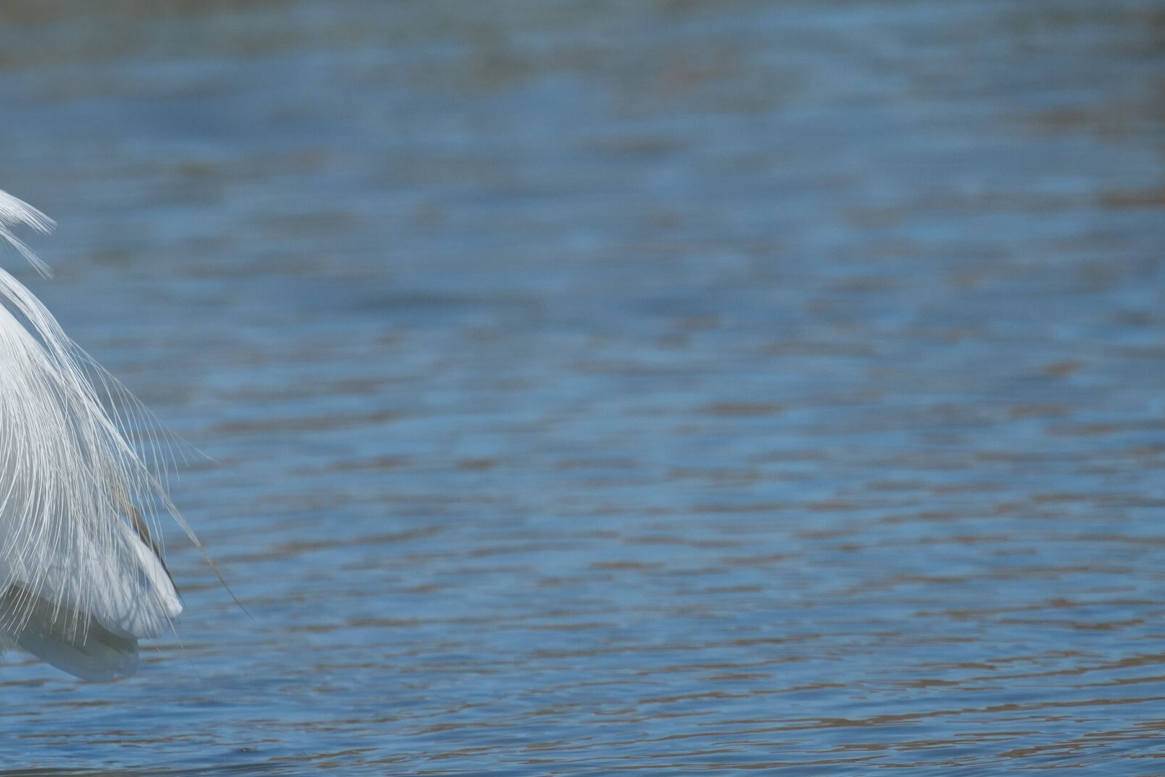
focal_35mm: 1497
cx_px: -218
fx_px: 48436
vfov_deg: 0.9
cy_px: -34
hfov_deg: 1.4
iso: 500
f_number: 6.3
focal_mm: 560
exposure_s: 1/2500
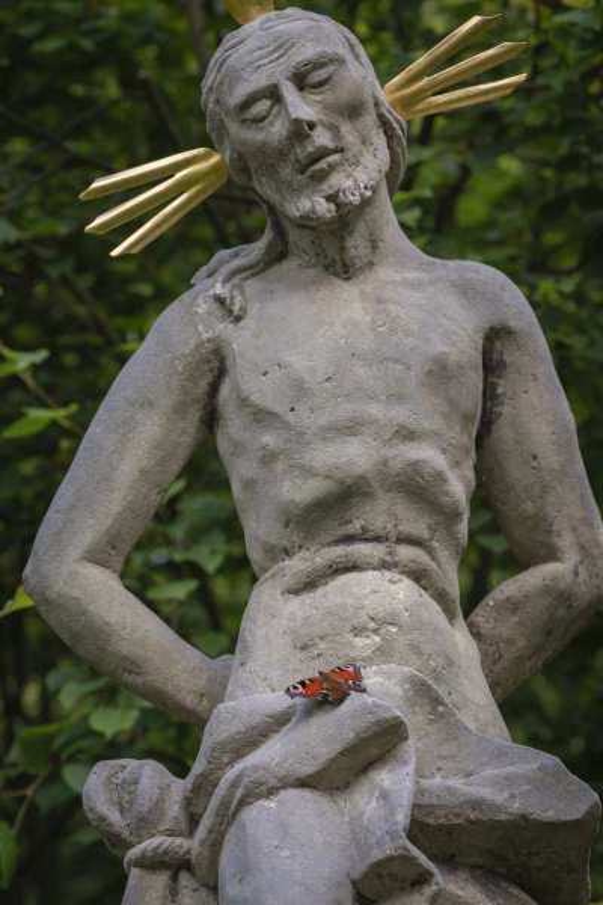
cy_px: 452
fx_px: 2638
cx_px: 302
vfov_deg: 19.5
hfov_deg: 13.0
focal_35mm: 105
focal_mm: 105
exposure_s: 1/250
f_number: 7.1
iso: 320
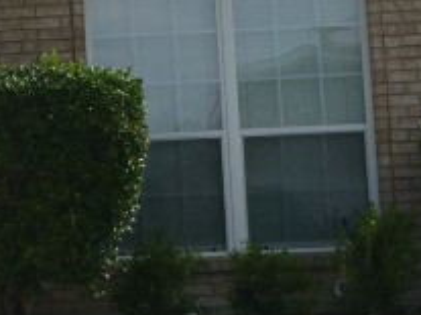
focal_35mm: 163
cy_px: 30
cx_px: -142
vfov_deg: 9.1
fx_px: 1981
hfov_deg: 11.8
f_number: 4.3
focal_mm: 5.9
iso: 100
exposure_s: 1/640
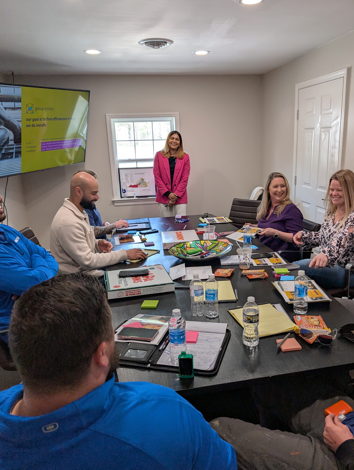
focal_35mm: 27
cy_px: 246
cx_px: 196
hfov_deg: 51.4
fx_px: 367
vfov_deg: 65.2
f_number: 1.68
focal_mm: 6.9
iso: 74
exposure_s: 1/120
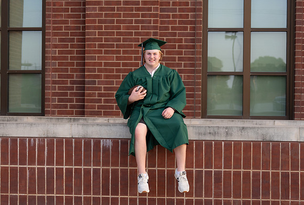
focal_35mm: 73
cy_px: 103
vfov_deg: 18.7
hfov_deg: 27.4
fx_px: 623
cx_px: 154
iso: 400
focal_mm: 70
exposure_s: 1/640
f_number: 2.8
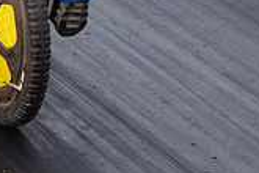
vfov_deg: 4.2
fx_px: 2345
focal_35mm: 326
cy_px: -8
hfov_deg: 6.3
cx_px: -19
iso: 1000
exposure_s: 1/1000
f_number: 8
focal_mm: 62
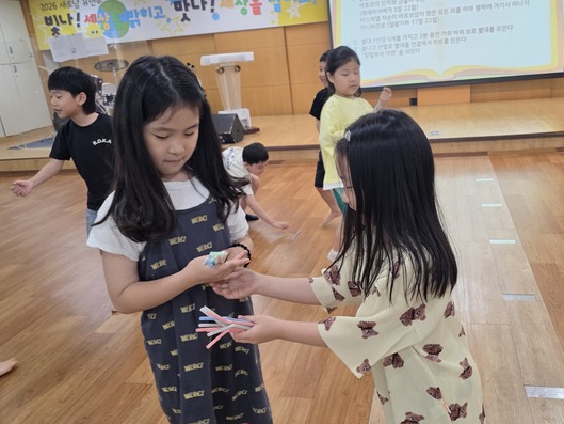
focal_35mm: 29
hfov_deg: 61.3
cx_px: 327
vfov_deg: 48.2
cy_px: 219
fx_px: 473
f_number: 1.7
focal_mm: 6.3
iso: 160
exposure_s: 1/120
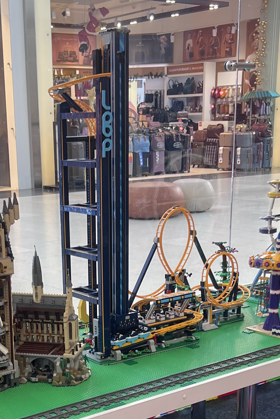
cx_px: 82
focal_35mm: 62
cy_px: 369
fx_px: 724
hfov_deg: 21.8
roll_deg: +2.4
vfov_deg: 31.1
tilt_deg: -18.8
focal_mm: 5.7
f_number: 1.5
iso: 100
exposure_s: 1/100
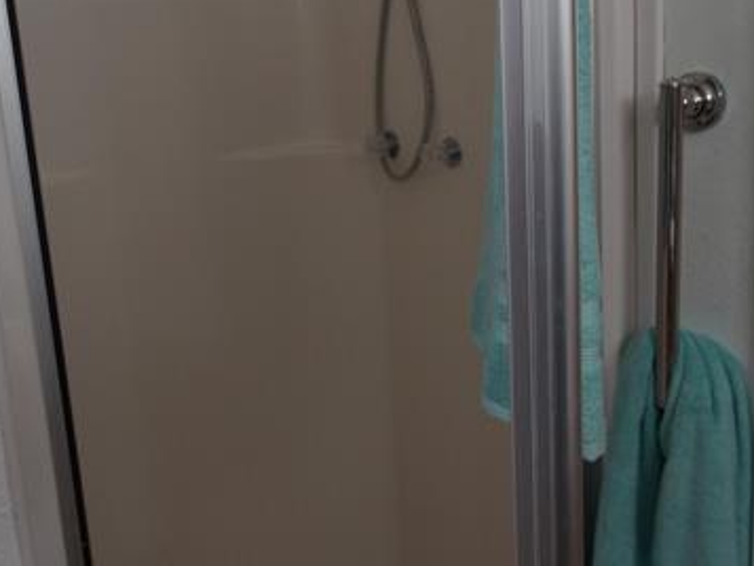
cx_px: 392
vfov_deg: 44.3
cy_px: 161
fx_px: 675
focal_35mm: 31
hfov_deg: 58.3
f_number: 4
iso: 400
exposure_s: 1/60
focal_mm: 10
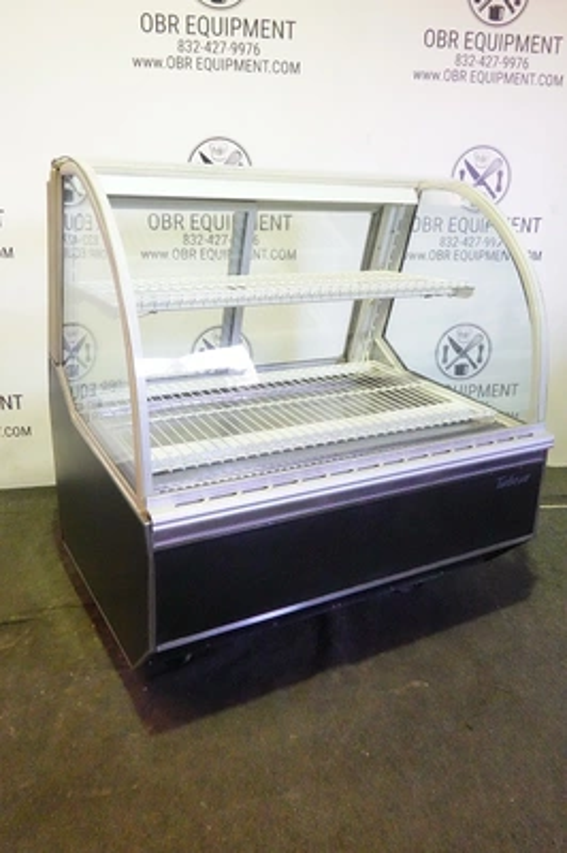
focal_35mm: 29
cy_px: 426
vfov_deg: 63.7
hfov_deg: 44.9
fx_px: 686
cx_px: 284
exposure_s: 1/15
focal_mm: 10.83
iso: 3200
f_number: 11
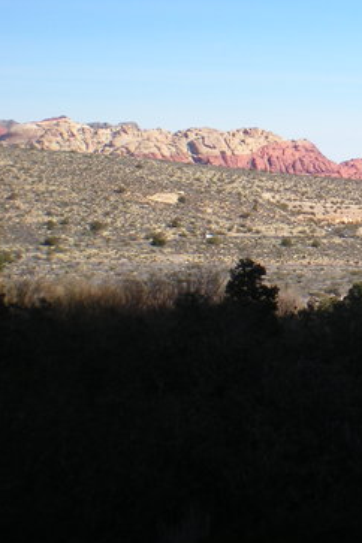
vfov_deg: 23.4
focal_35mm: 87
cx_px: 465
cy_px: 242
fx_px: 1312
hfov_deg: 15.0
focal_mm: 6.3
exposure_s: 1/410
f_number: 4.6
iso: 64
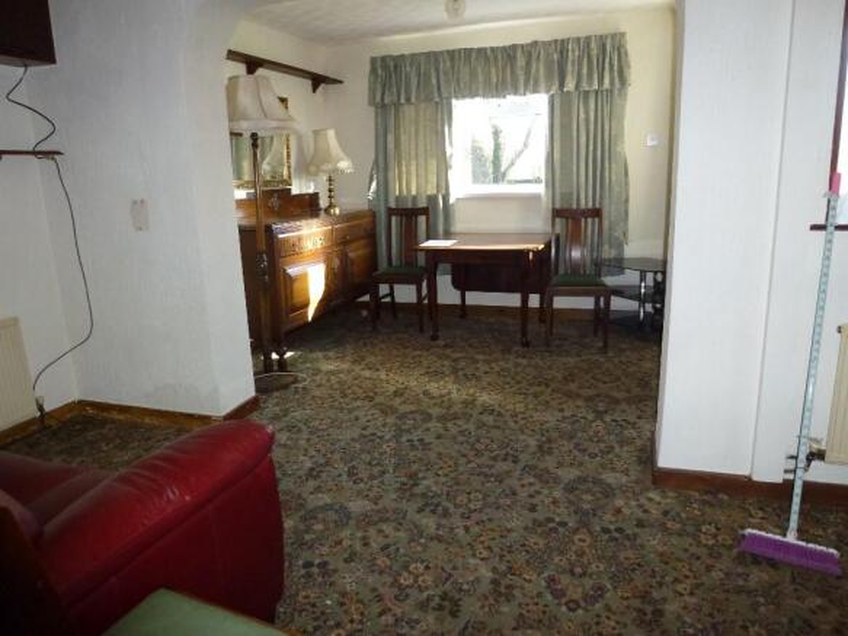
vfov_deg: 56.8
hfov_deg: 71.6
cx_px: 424
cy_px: 318
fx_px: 588
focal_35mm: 24
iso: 250
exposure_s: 1/60
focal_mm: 4.3
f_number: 3.3
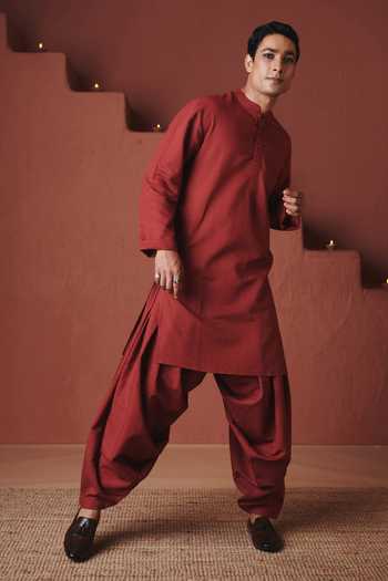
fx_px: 889
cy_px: 290
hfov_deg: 24.6
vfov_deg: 36.2
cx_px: 194
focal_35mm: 55
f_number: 5.6
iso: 200
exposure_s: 1/160
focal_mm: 55
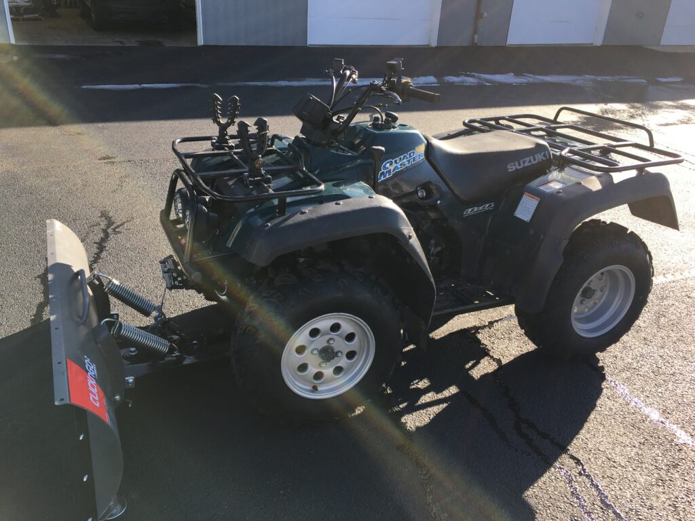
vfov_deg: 48.2
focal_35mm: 29
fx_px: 582
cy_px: 260
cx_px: 348
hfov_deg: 61.7
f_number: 2.2
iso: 25
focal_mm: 4.15
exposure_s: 1/444
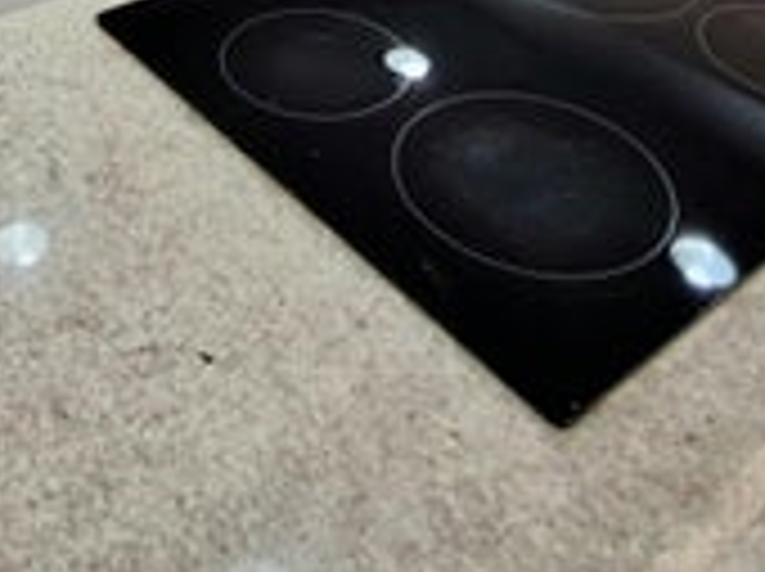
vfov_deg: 20.8
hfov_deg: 38.5
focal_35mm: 49
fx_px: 1081
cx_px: 248
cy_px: -450
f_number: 2.2
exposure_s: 1/40
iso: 100
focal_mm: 1.74
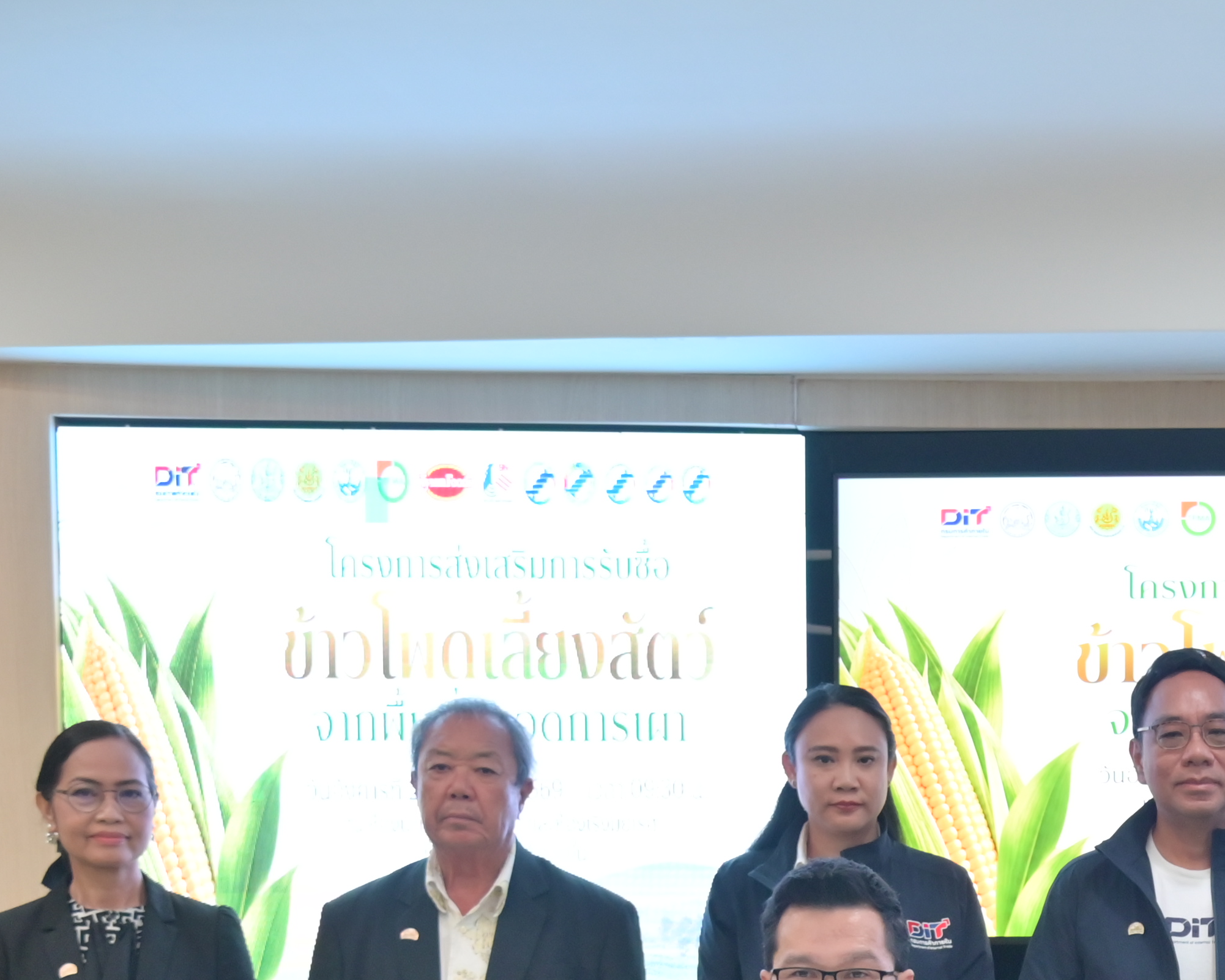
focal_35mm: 68
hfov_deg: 26.2
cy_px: 1142
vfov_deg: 21.1
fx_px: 2466
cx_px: 1267
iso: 1400
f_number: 4
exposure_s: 1/100
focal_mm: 24
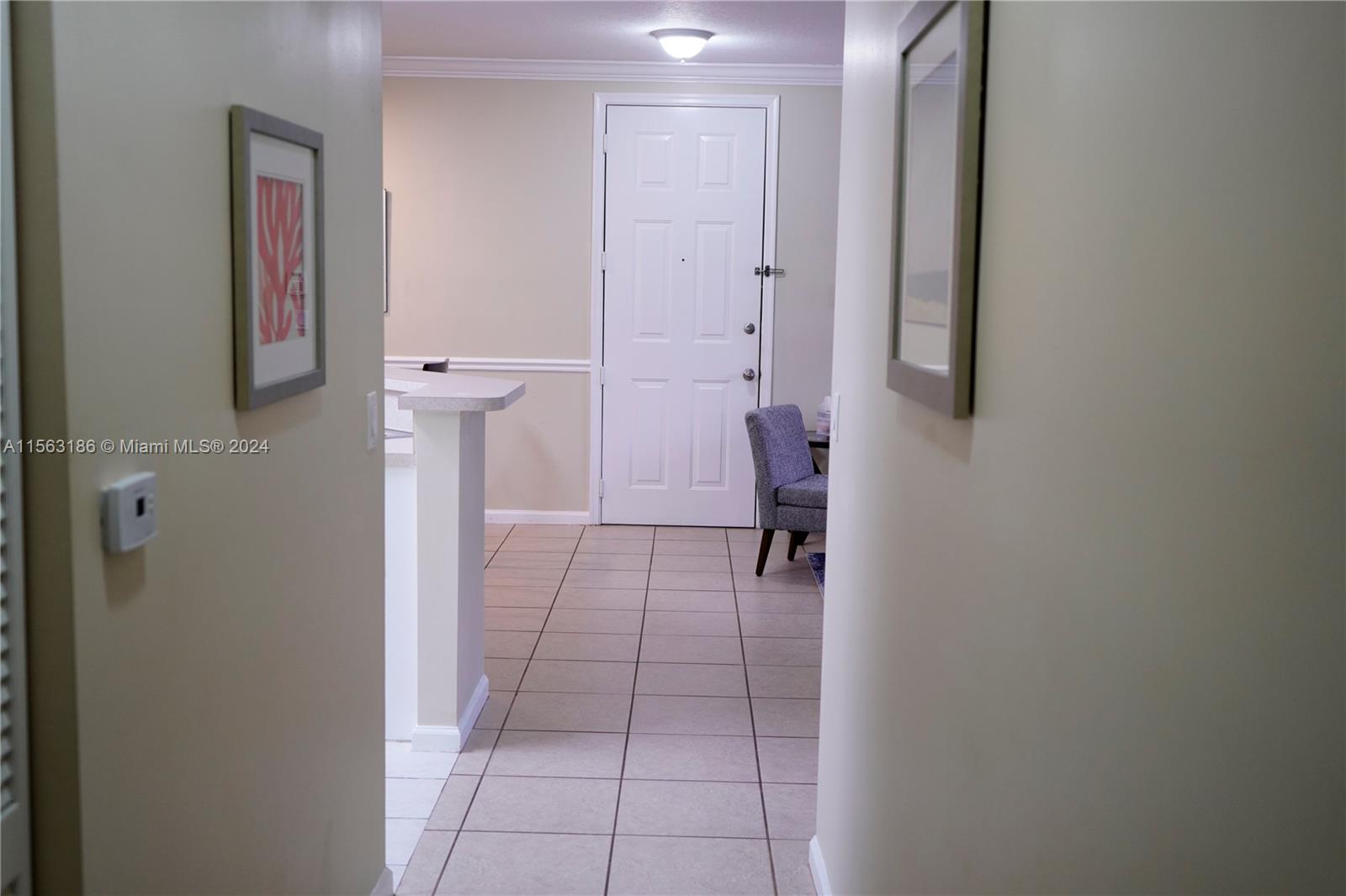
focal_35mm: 36
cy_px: 448
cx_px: 673
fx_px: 1346
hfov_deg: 53.1
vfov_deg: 36.9
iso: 1000
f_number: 4
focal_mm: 36
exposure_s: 1/40
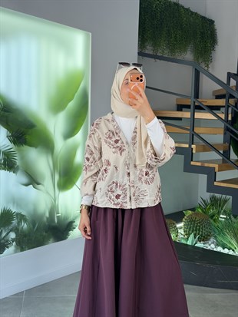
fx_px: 440
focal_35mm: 48
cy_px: 158
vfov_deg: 39.6
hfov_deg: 30.3
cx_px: 119
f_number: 1.78
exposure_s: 1/164
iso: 50
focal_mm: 6.76
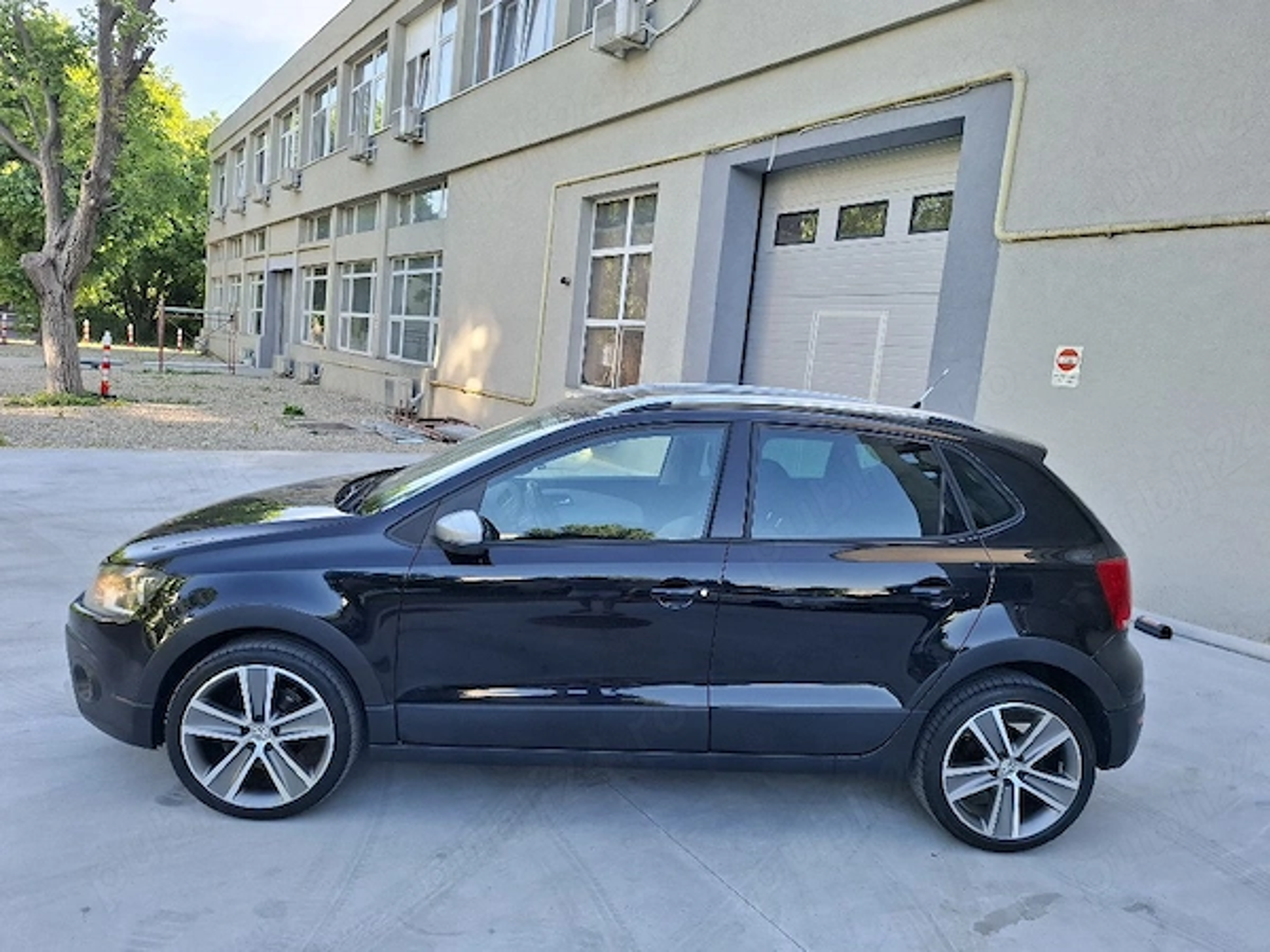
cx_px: 635
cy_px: 476
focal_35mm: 23
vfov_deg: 58.9
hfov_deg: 73.9
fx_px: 844
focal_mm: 5.54
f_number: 1.8
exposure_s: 1/238
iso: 50
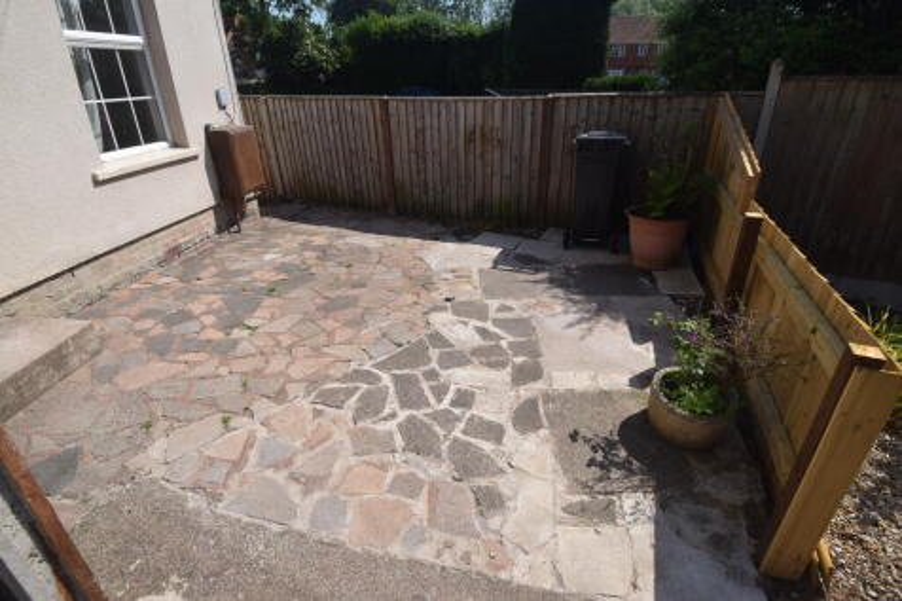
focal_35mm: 17
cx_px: 451
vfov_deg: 69.6
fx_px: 432
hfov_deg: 92.5
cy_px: 300
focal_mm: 11.5
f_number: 10
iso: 200
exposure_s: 1/400
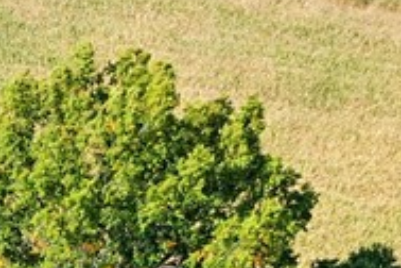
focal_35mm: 161
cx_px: -547
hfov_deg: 10.9
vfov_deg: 7.7
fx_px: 1793
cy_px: 740
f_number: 5
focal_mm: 10.26
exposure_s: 1/200
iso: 100
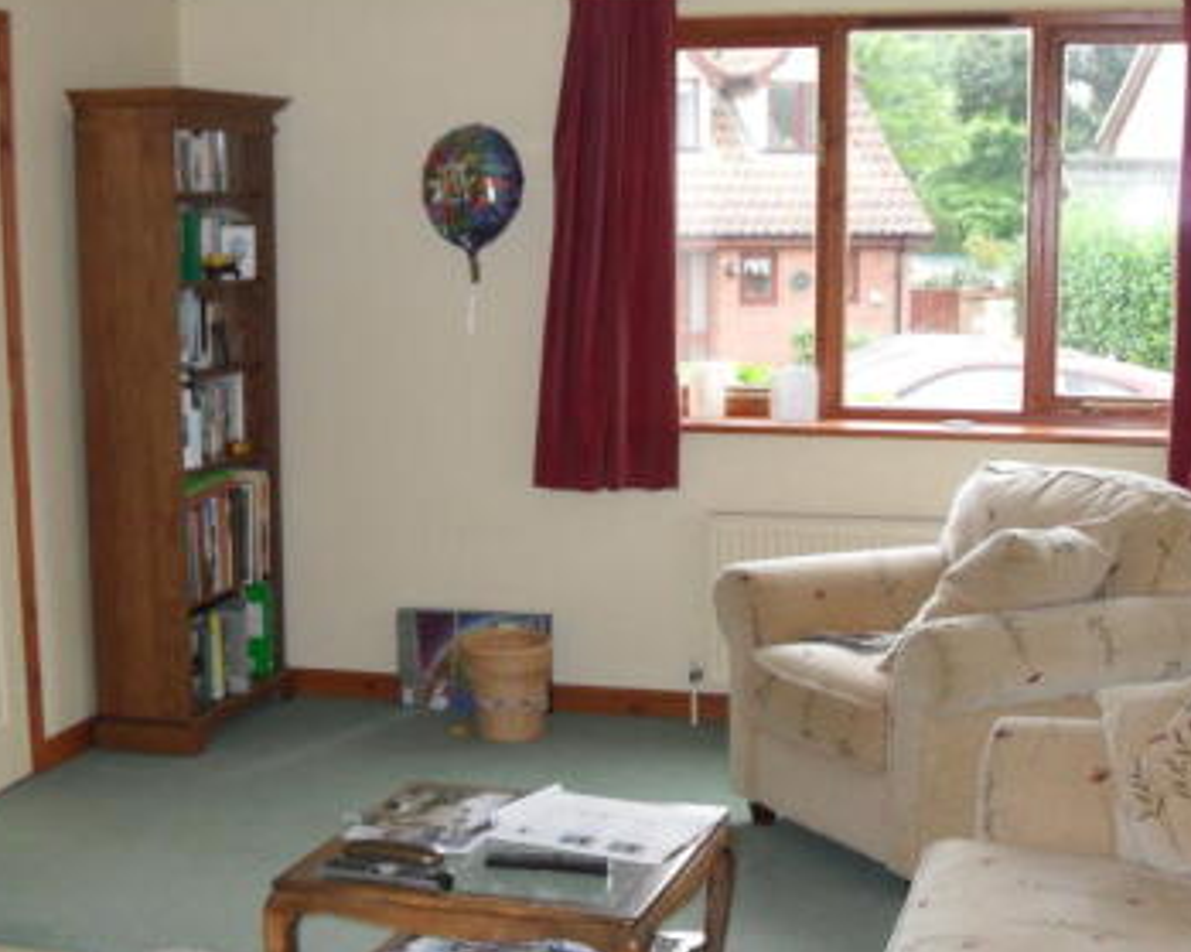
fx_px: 2009
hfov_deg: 33.0
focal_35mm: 57
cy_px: 698
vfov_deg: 26.4
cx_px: 565
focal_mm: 6.2
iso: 200
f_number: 2.8
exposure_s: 1/45
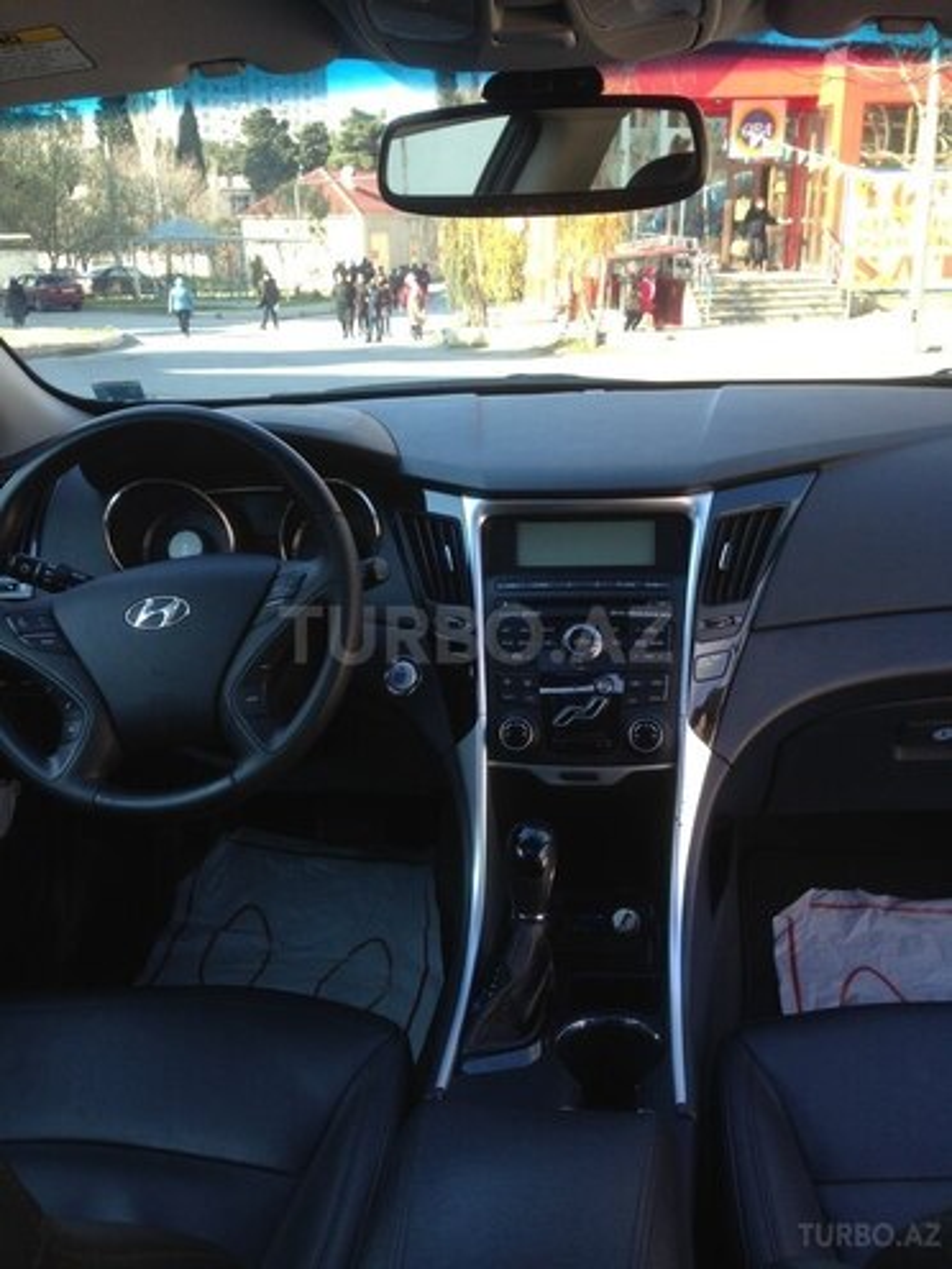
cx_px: 476
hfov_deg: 42.9
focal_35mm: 33
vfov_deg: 55.4
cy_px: 634
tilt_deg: -18.2
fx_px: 1210
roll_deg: +0.5
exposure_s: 1/128
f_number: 2.4
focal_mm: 4.12
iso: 50
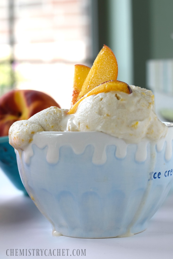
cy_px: 130
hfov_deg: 18.2
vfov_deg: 27.0
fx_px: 541
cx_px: 86
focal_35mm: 75
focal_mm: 50
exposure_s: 1/160
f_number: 6.3
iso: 400
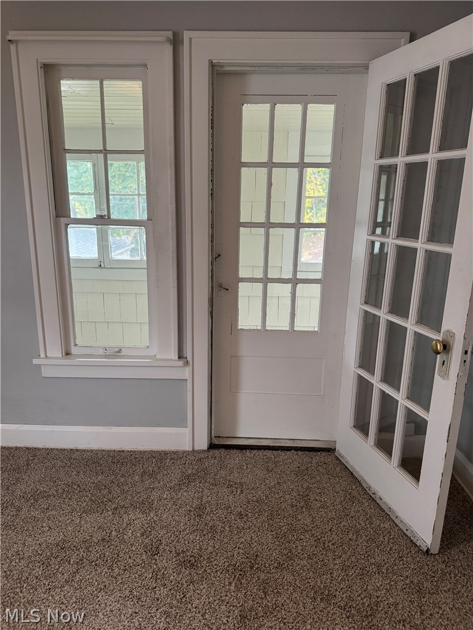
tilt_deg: -14.8
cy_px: 315
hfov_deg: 56.8
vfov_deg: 71.6
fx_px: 437
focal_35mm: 24
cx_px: 236
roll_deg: -0.1
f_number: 1.78
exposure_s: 1/60
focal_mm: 6.76
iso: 400
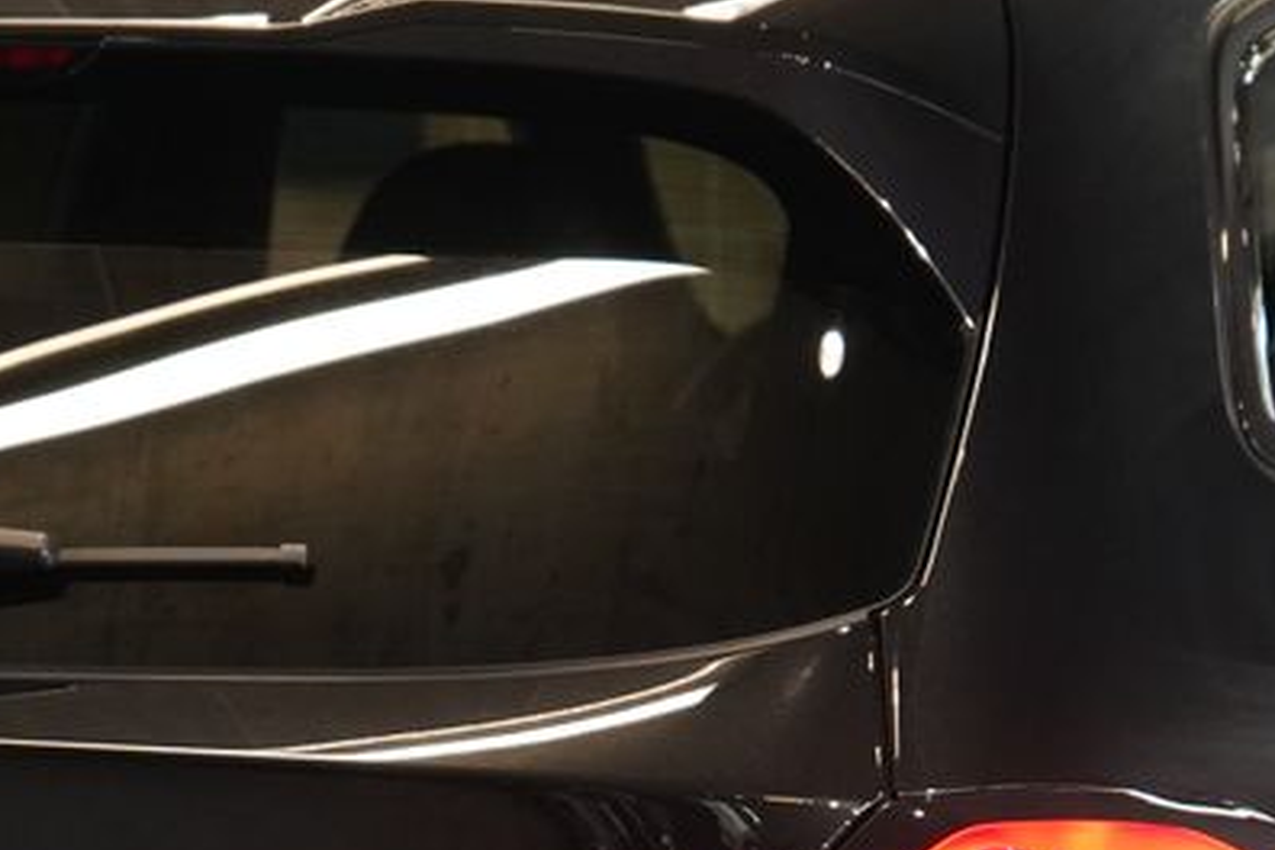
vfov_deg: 7.5
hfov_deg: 11.4
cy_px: 1071
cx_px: 744
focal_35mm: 181
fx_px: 6410
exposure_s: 1/160
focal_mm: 70
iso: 6400
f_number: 5.6
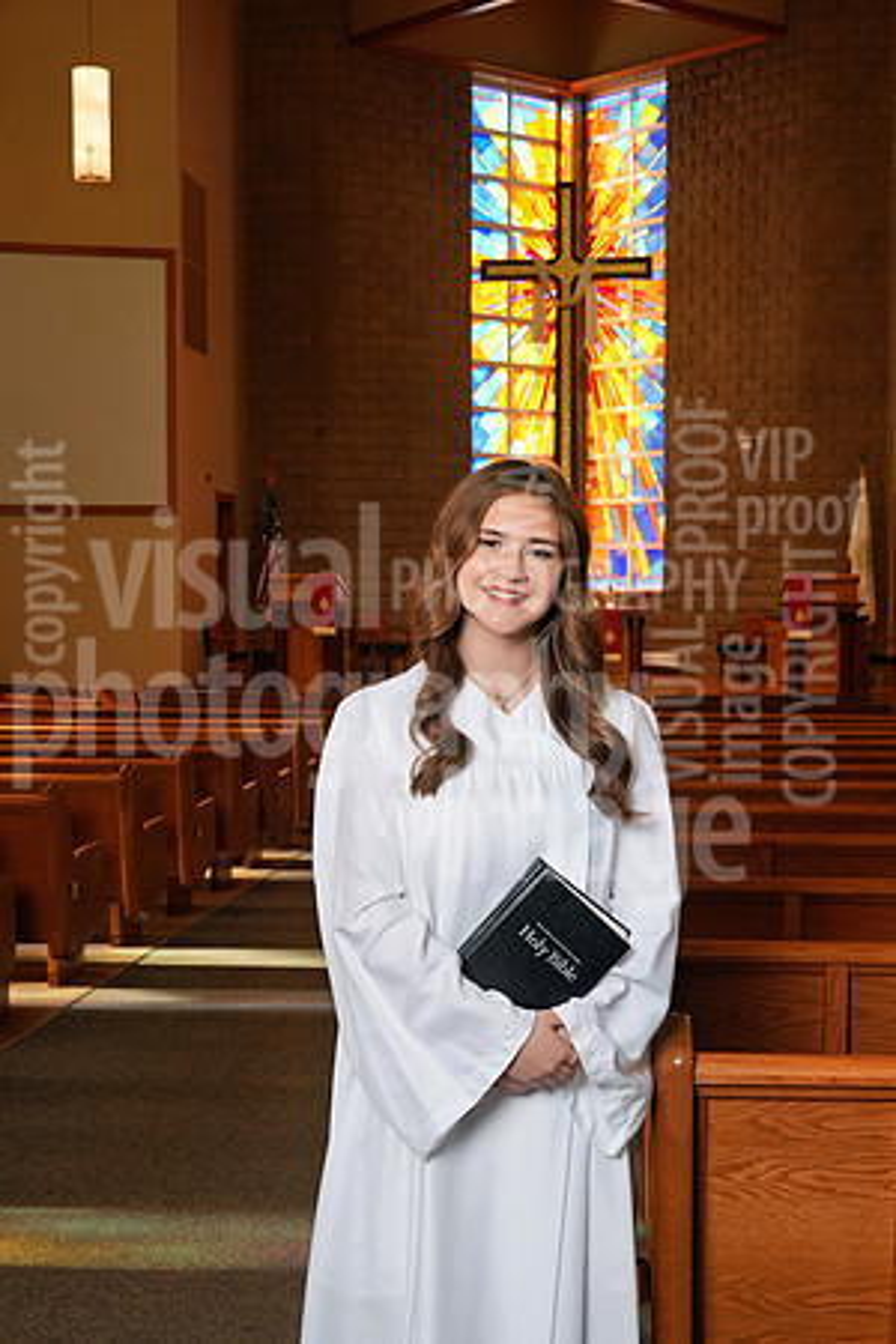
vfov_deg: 37.9
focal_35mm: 52
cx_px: 448
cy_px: 672
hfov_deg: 25.8
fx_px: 1960
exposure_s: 1/80
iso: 800
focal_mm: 35
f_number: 8
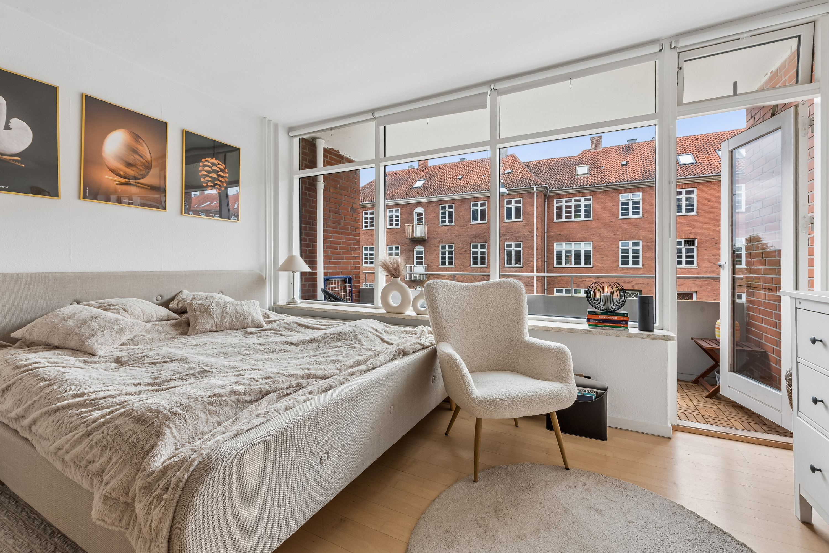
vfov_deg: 77.3
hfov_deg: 100.4
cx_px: 414
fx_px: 345
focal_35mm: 15
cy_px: 276
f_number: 13
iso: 400
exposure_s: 1/25
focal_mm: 15
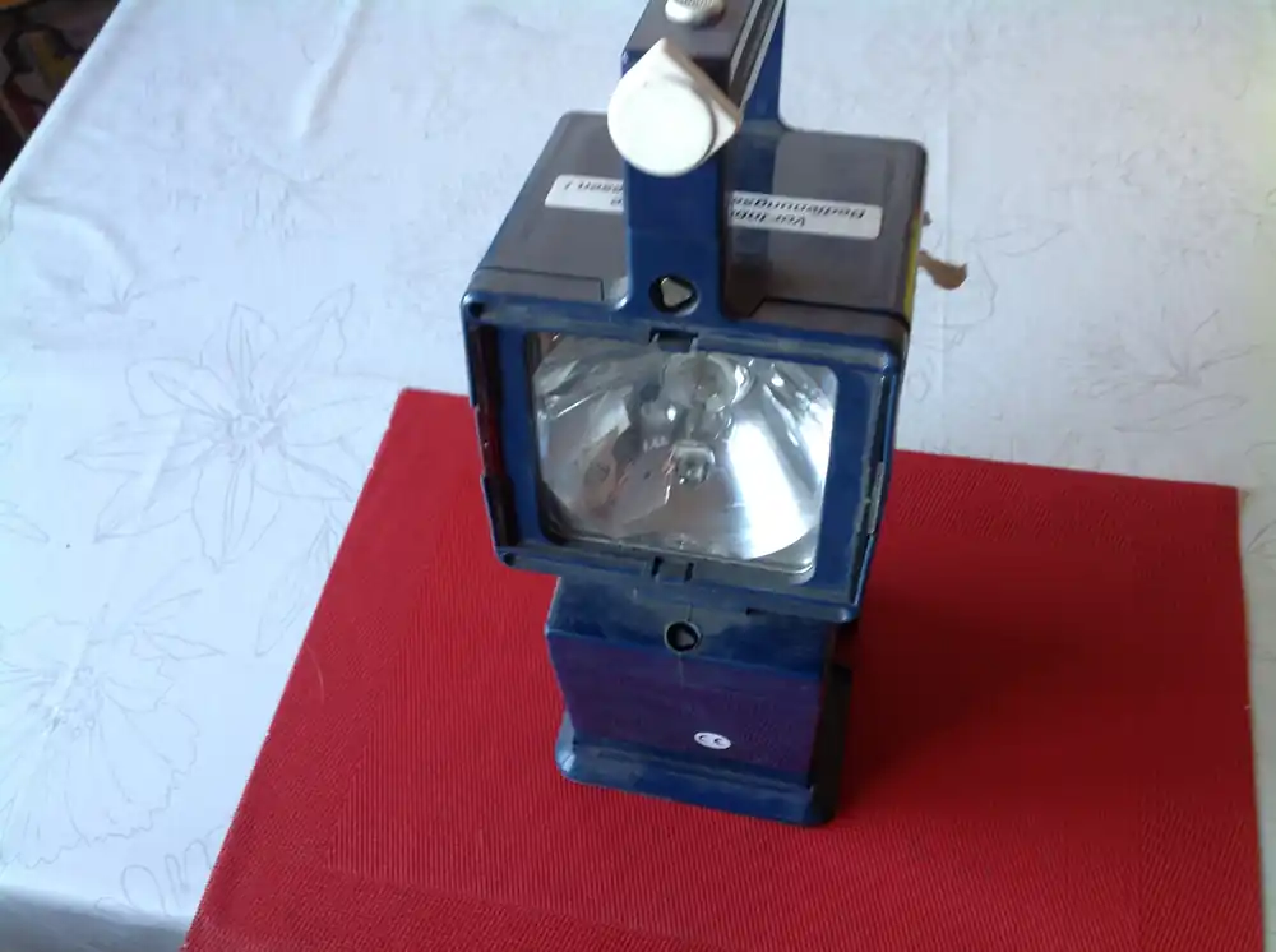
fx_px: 1288
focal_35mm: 35
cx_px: 638
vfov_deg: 40.6
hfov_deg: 52.7
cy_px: 476
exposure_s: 1/15
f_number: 2.4
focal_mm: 4.28
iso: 64
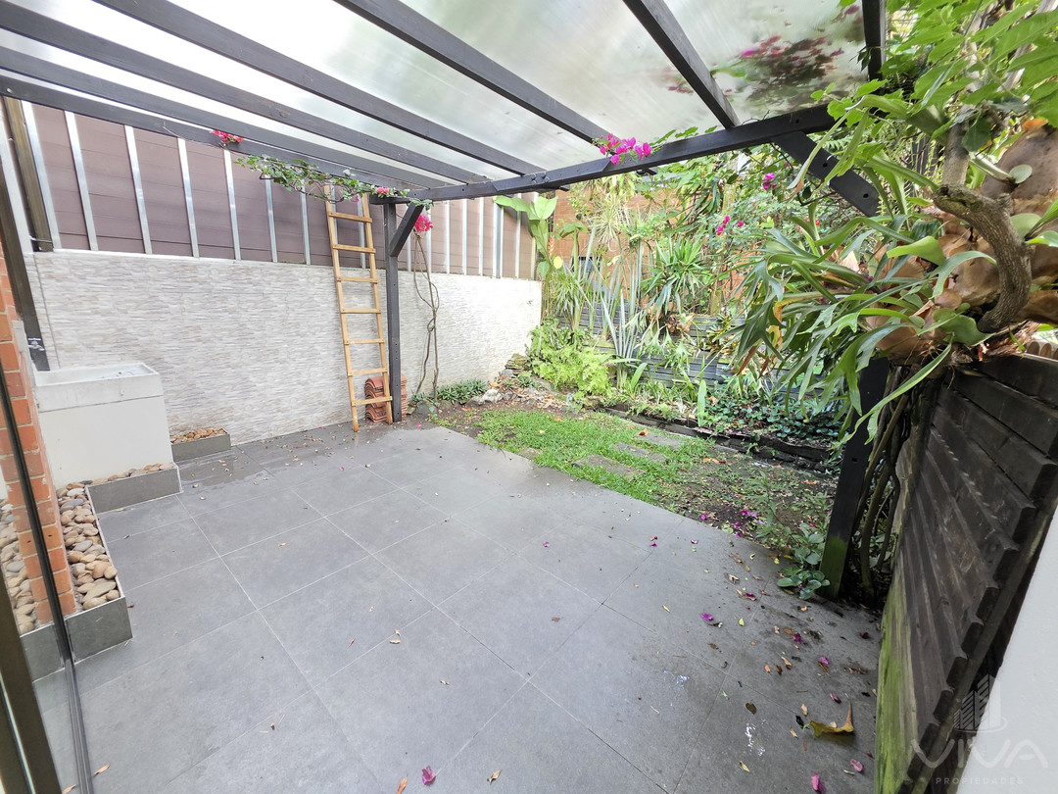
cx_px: 529
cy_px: 397
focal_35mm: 13
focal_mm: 2.2
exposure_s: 1/60
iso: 800
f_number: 1.9
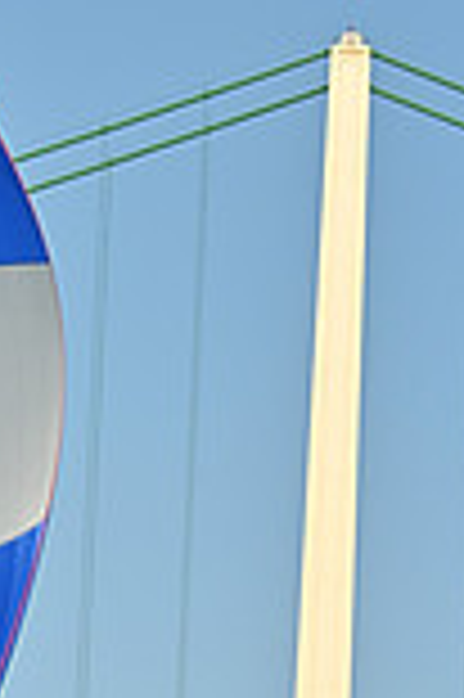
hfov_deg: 4.0
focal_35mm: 344
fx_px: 6665
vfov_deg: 6.0
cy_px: 545
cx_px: -376
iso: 320
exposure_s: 1/1600
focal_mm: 92
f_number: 7.1
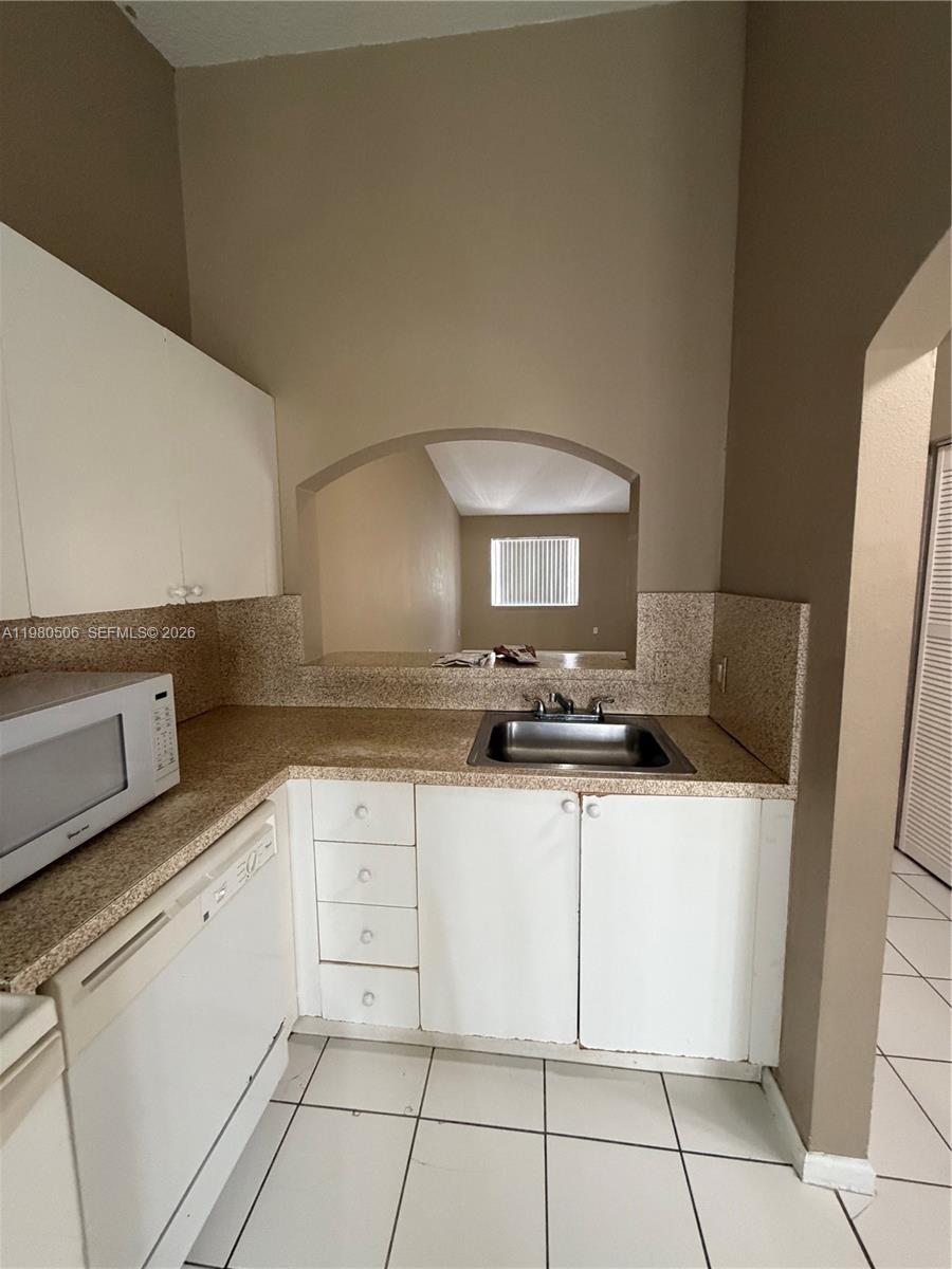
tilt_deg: -6.6
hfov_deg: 85.7
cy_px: 634
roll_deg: +0.4
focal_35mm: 14
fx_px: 513
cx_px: 476
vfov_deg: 102.1
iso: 500
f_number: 2.2
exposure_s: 1/60
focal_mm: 2.22
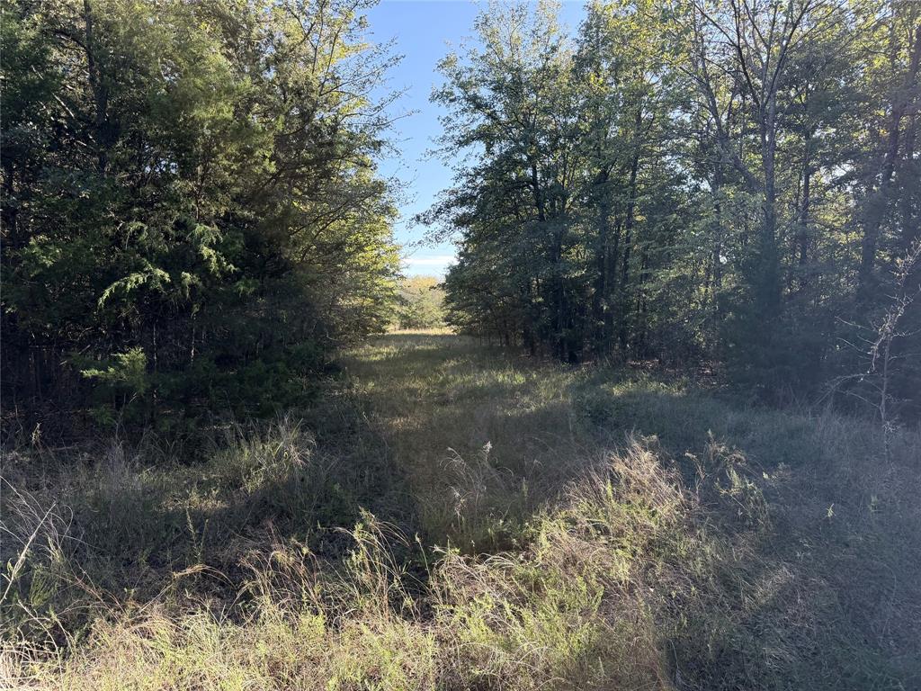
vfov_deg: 56.8
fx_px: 639
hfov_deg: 71.6
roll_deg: -0.4
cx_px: 460
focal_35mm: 24
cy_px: 346
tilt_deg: -1.9
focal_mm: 6.76
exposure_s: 1/649
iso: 100
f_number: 1.78
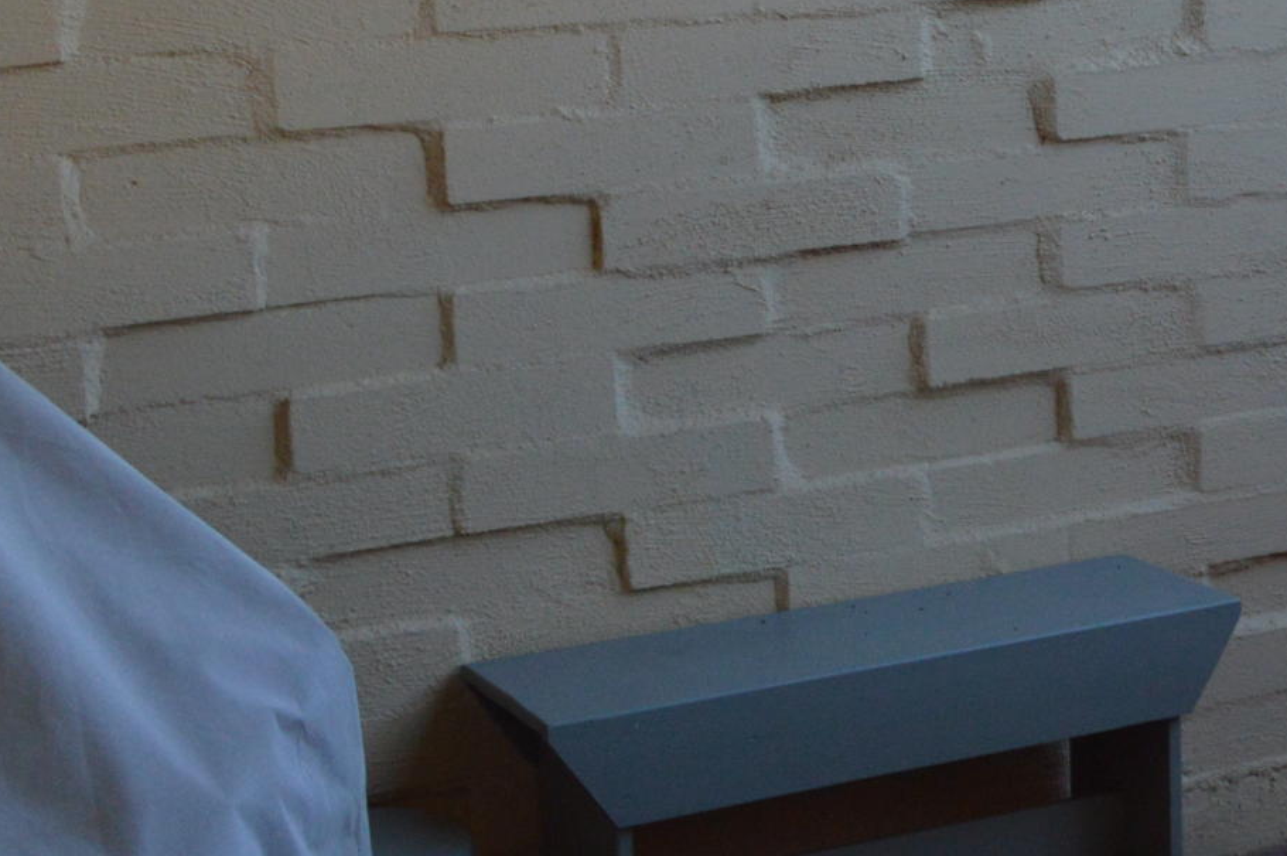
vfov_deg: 15.1
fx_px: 3179
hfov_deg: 20.9
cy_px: 59
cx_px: 1642
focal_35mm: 89
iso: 400
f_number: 6.3
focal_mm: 18
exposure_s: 1/160
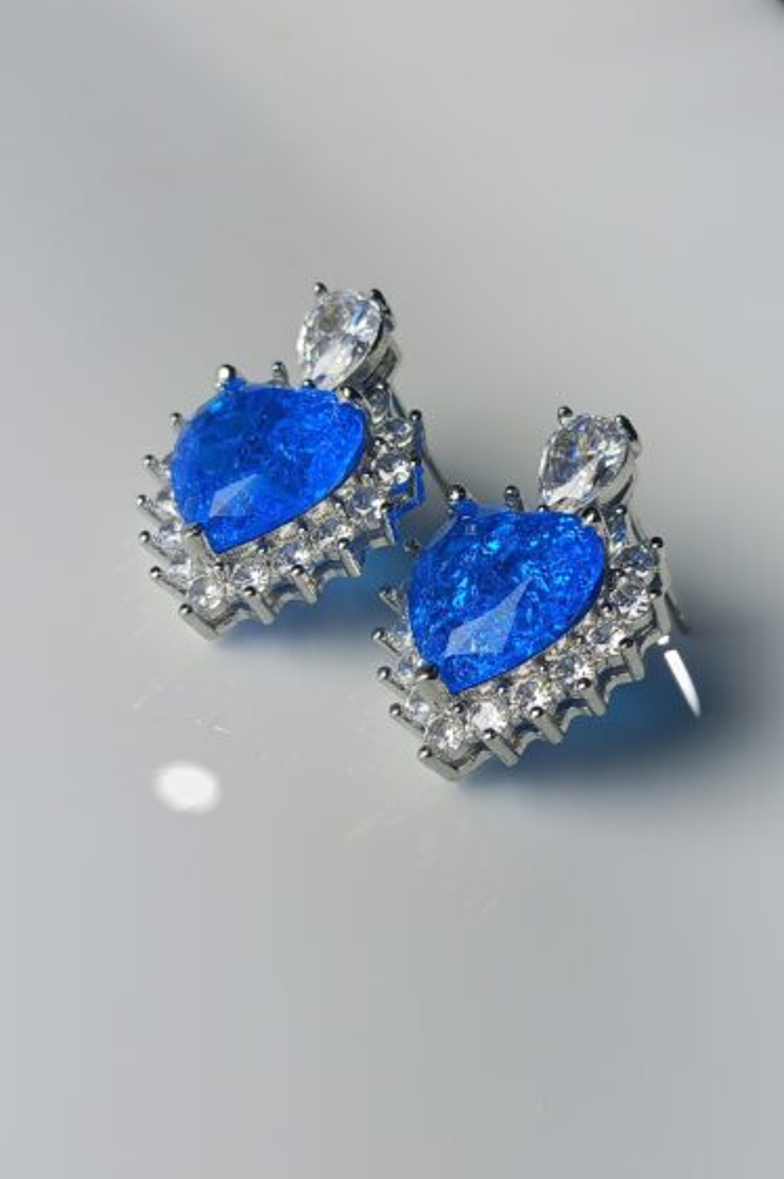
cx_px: 417
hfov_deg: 26.0
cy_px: 591
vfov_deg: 38.2
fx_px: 1701
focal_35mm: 52
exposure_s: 1/105
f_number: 1.8
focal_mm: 3.98
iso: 50
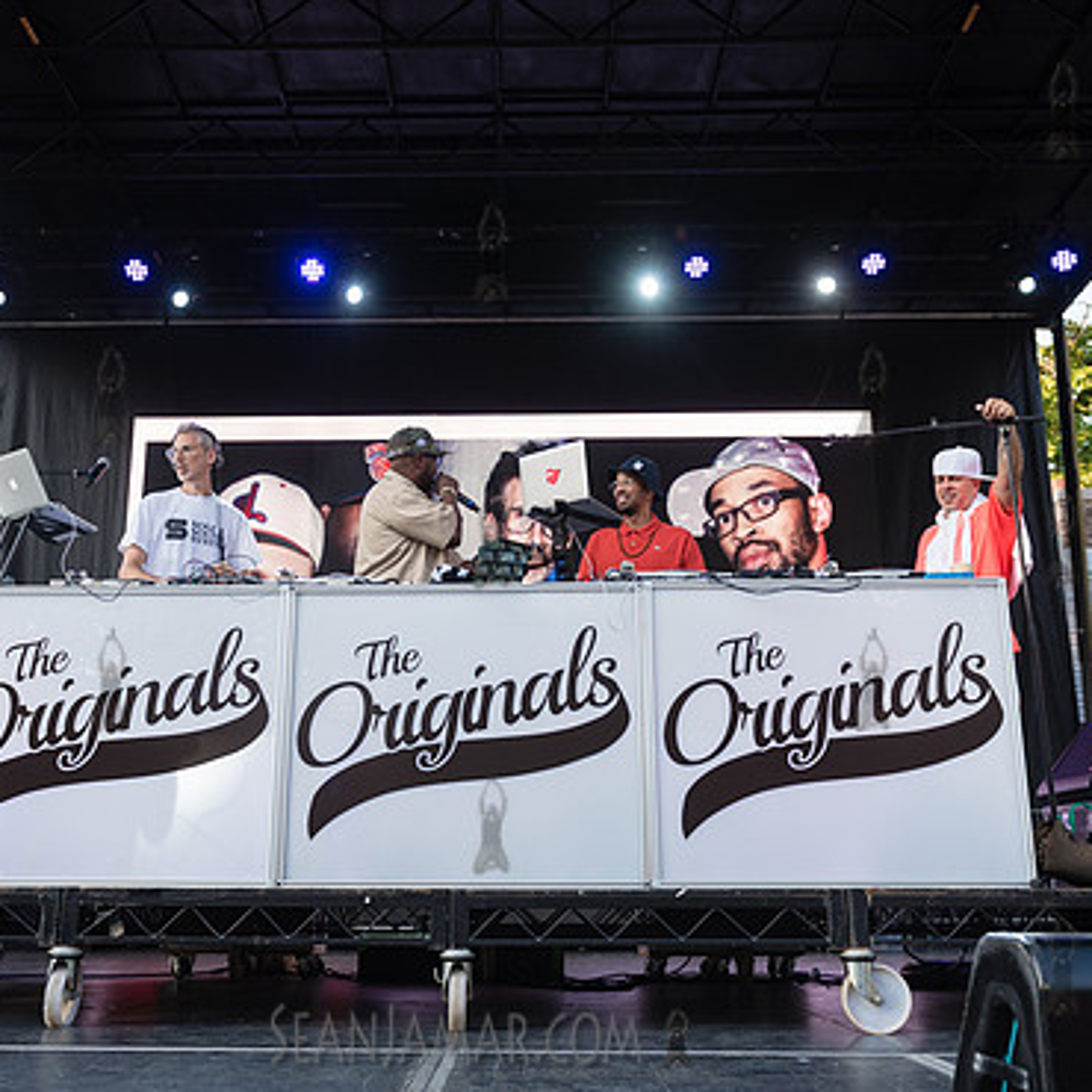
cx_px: 490
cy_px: 536
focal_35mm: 37
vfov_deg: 44.9
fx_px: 1321
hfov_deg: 44.9
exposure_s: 1/500
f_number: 4
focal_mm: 27
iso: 500
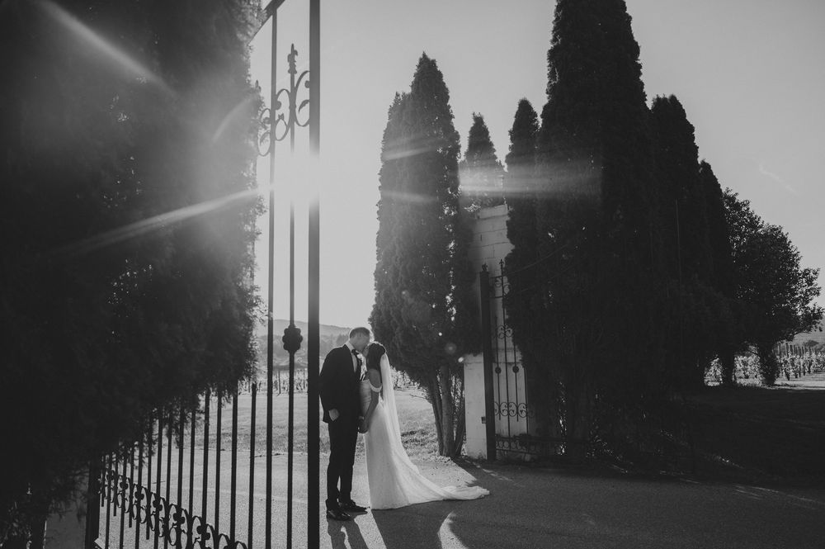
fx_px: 581
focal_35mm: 25
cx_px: 394
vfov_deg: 50.6
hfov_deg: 70.7
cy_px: 282
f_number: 3.2
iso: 100
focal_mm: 24
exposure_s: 1/800
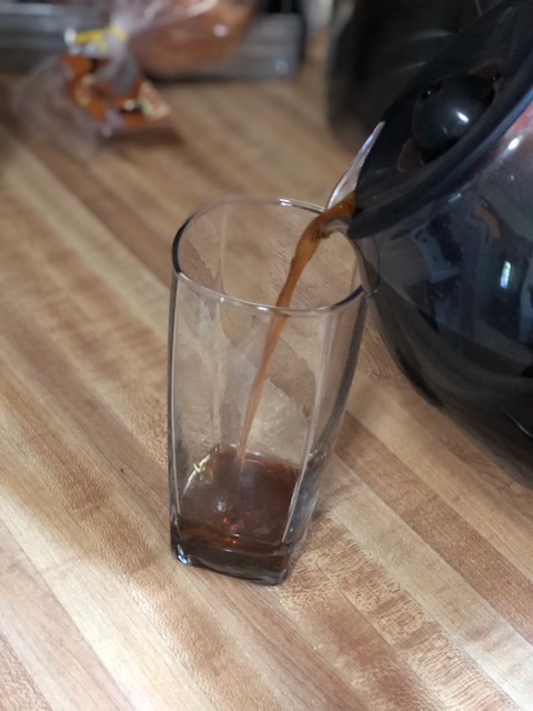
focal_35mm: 57
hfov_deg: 25.7
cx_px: 266
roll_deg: -6.2
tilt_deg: -39.4
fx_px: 1170
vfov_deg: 33.8
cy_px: 356
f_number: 2.8
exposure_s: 1/30
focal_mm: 6.6
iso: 640
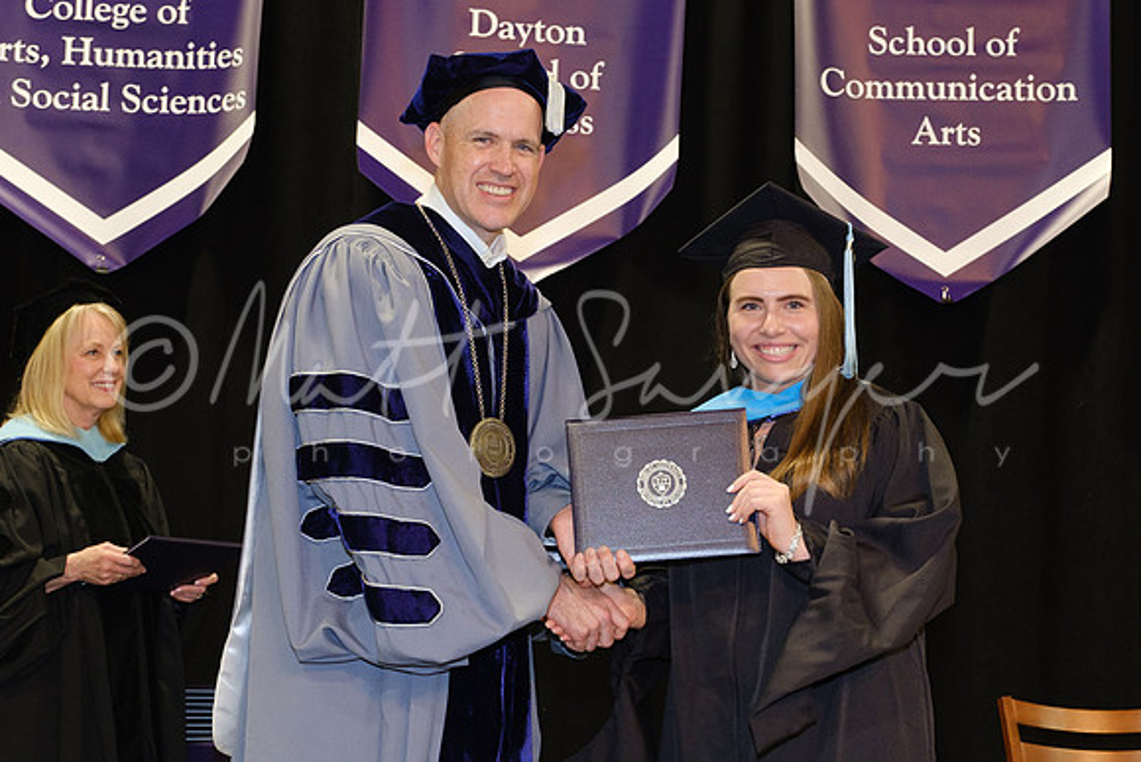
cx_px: 673
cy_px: 497
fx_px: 1764
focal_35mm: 56
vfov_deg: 24.3
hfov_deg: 35.7
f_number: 4
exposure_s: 1/125
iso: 1250
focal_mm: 24.9
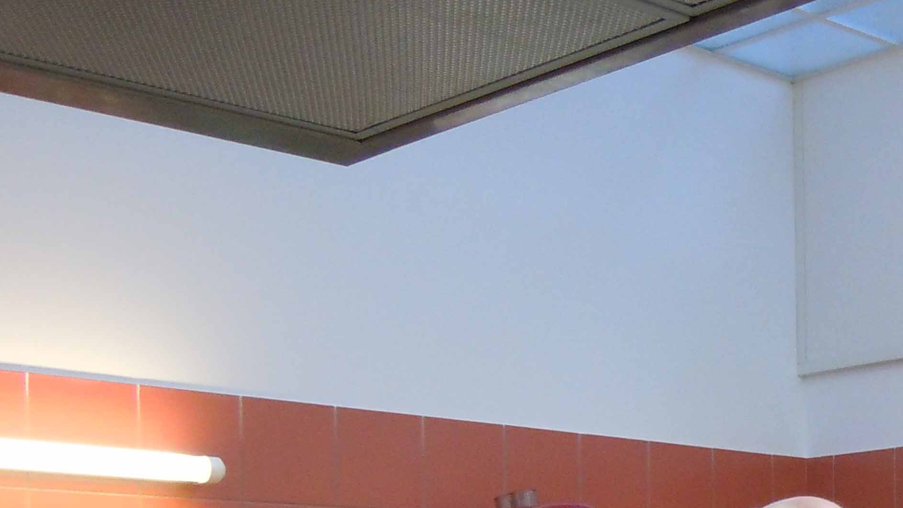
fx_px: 1796
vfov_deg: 15.4
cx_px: 844
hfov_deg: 27.1
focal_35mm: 75
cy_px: 652
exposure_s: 1/40
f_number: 3.5
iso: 400
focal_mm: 5.4
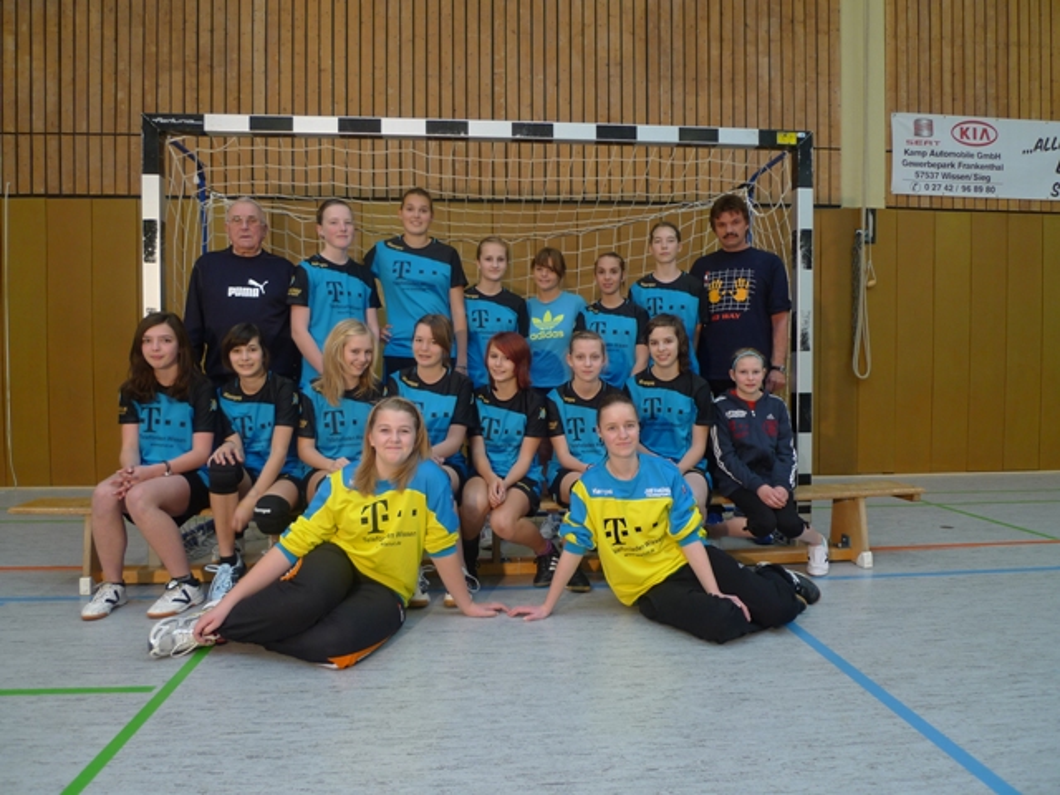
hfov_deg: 71.6
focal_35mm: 24
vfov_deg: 56.8
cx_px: 530
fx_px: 735
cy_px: 398
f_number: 2
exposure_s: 1/30
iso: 80
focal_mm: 5.1
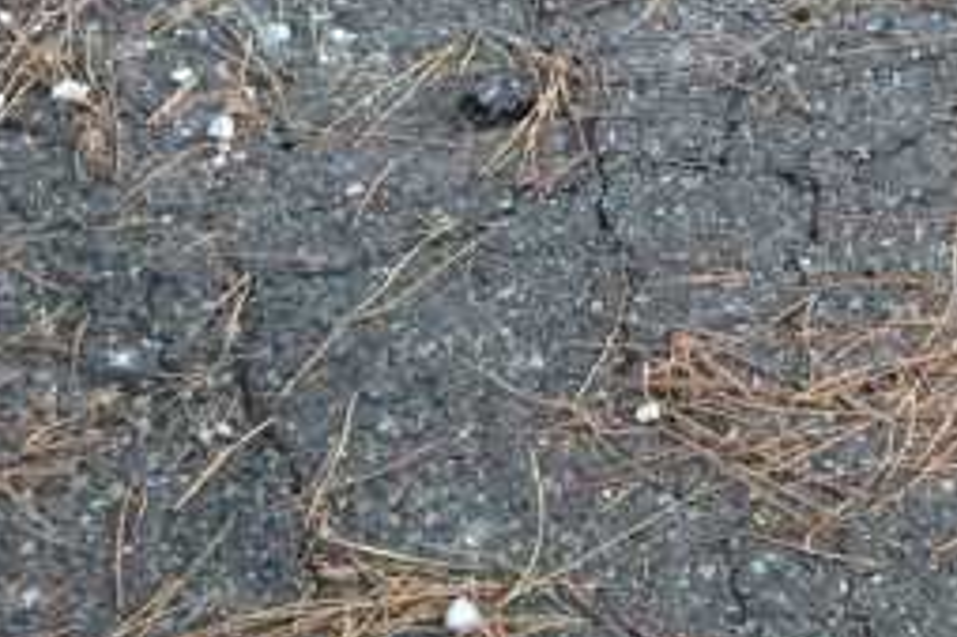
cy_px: -332
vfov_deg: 10.5
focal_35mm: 126
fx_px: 3347
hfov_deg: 14.2
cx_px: 1775
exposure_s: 1/169
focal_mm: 4.12
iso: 32
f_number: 2.2
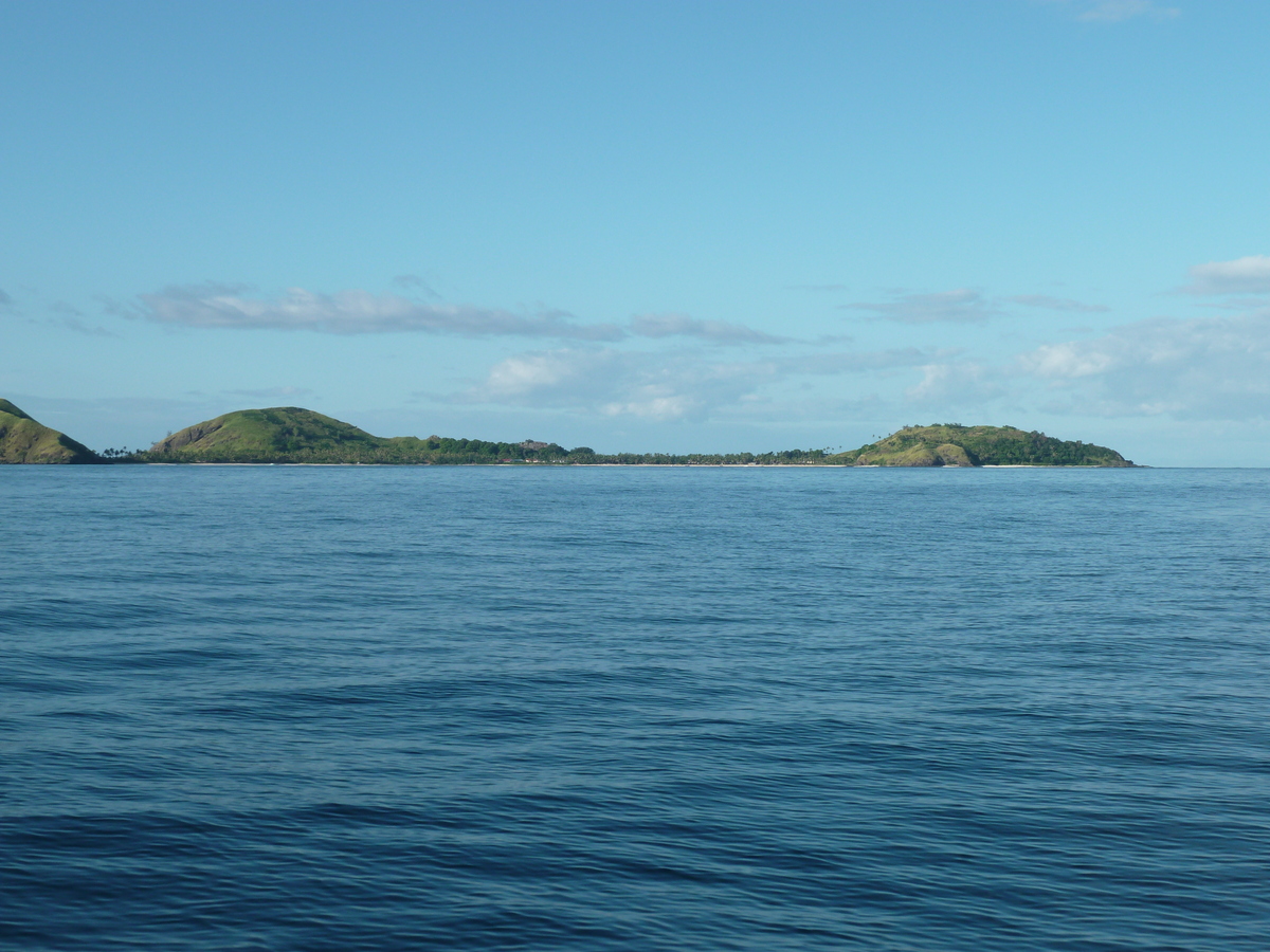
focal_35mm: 48
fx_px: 1761
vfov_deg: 30.3
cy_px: 476
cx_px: 635
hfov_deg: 39.7
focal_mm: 7.9
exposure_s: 1/400
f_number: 4.5
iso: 80
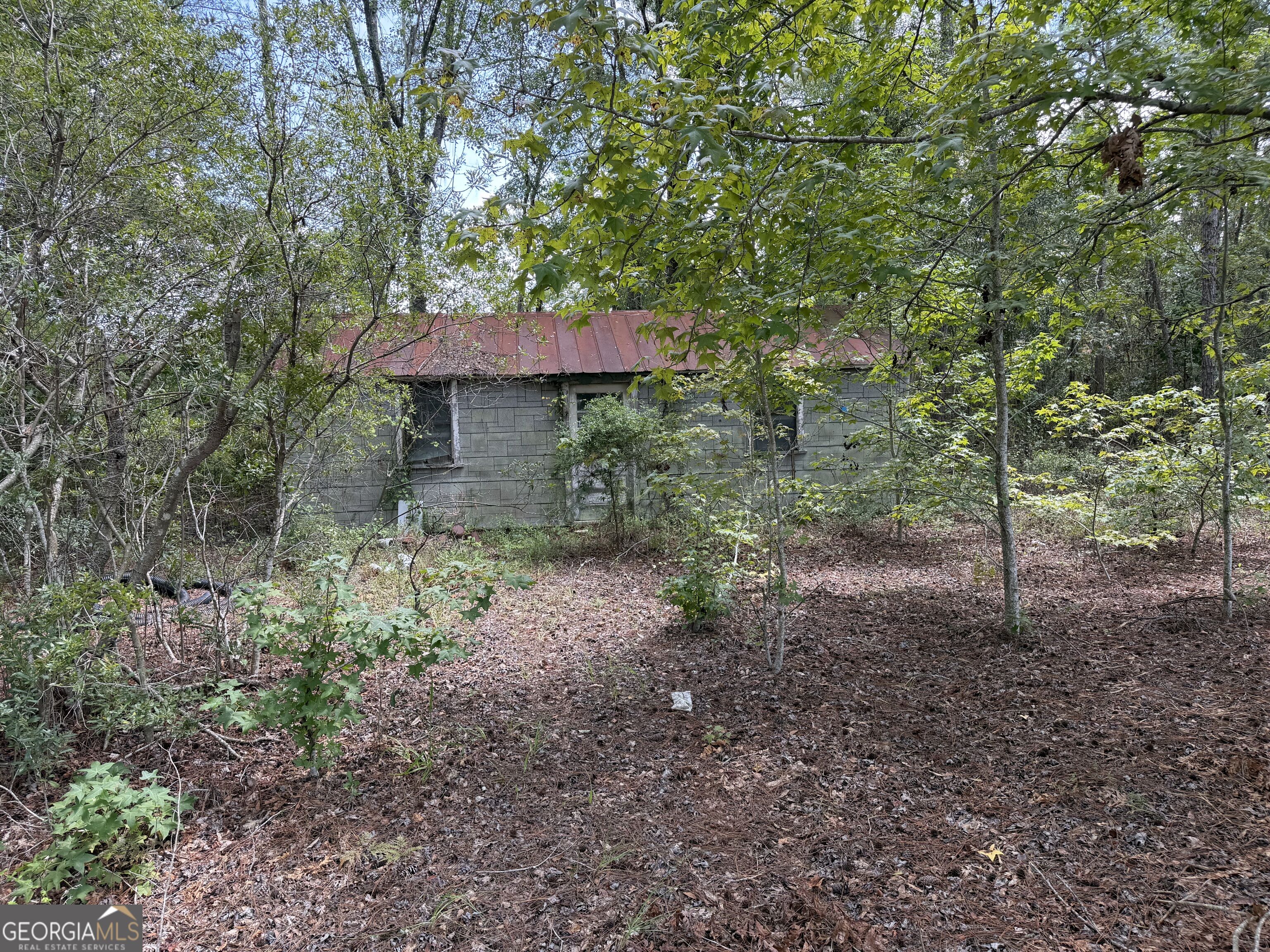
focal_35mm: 24
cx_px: 635
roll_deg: +1.4
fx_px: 881
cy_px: 476
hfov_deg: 71.6
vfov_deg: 56.8
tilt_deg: -4.0
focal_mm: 6.76
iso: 80
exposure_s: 1/251
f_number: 1.78
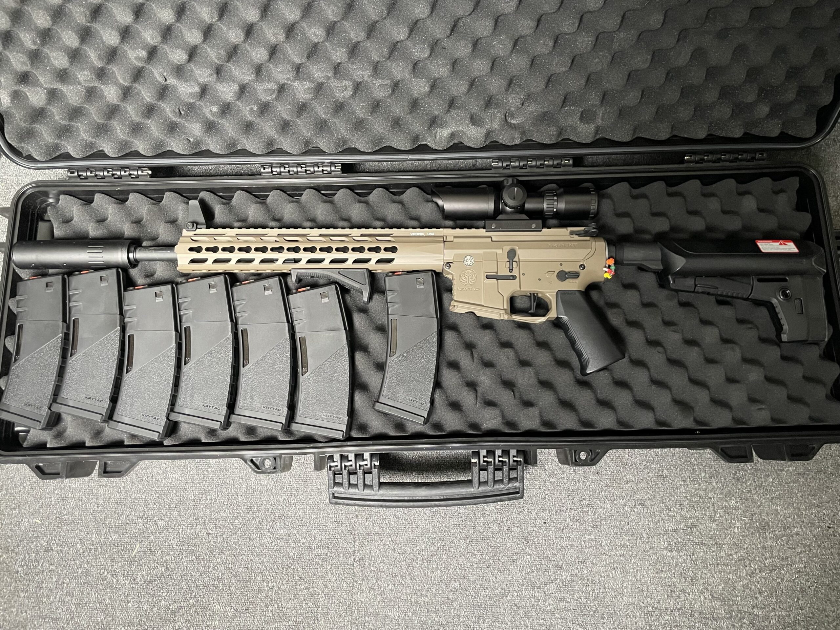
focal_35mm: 26
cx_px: 420
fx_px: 631
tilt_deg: -76.2
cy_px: 315
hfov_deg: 67.3
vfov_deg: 53.1
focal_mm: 4.2
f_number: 1.6
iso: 400
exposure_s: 1/60
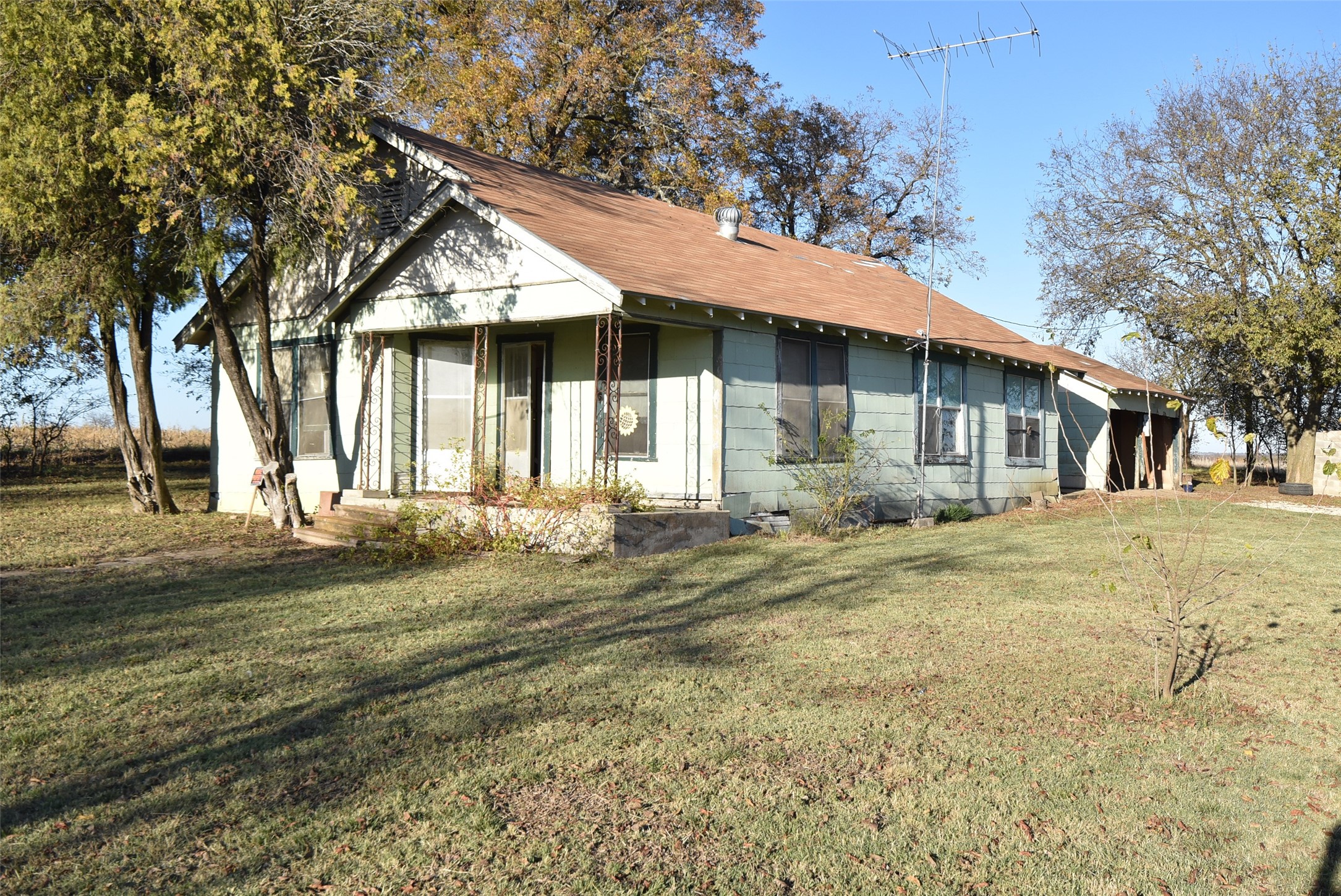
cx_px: 670
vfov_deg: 43.7
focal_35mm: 30
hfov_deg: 61.9
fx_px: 1118
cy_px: 448
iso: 200
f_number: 8
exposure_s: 1/250
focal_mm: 20
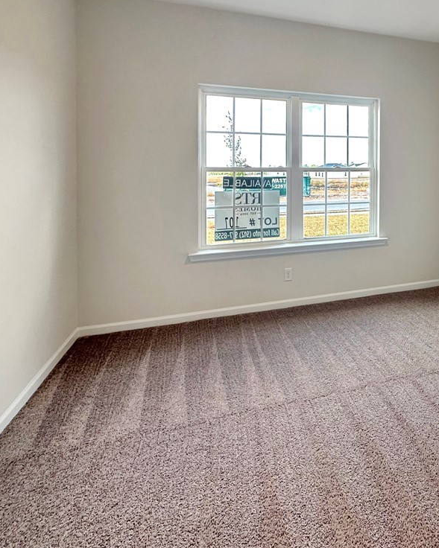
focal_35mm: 19
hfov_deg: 66.3
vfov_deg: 83.3
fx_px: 309
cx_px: 331
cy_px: 267
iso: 64
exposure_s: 1/120
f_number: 2.2
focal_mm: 2.22
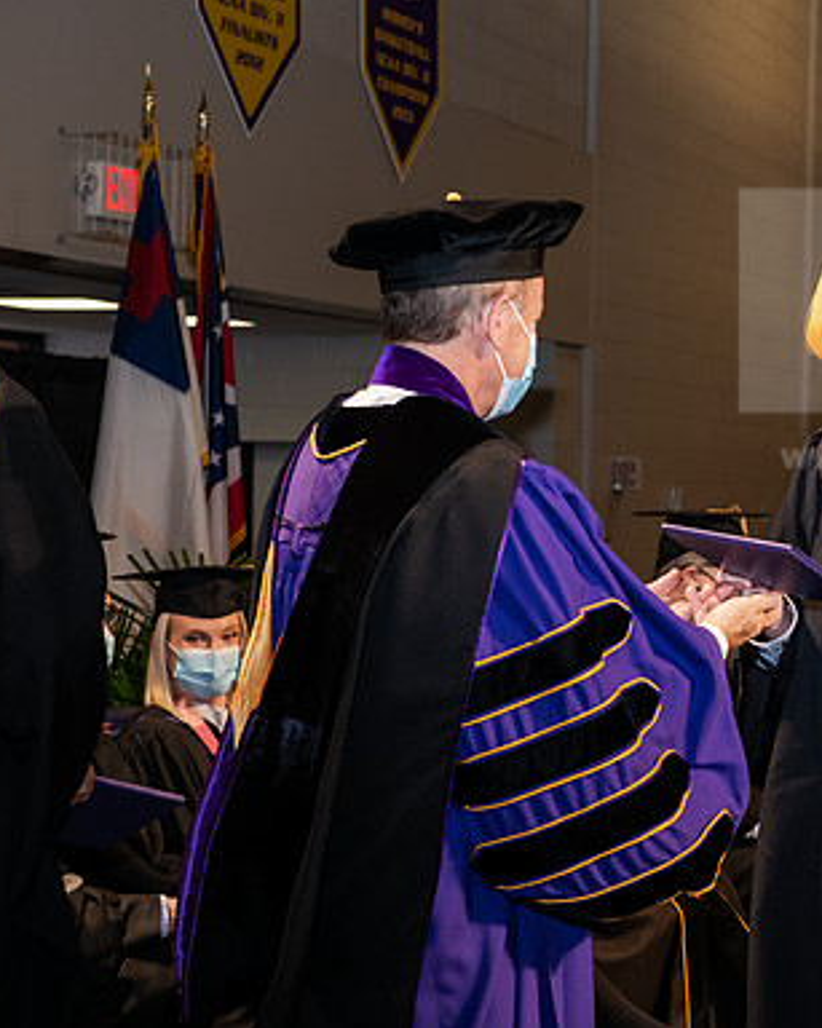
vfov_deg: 21.7
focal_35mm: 88
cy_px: 513
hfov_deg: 17.3
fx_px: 2677
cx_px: 659
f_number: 6.3
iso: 1600
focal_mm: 62
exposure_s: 1/200
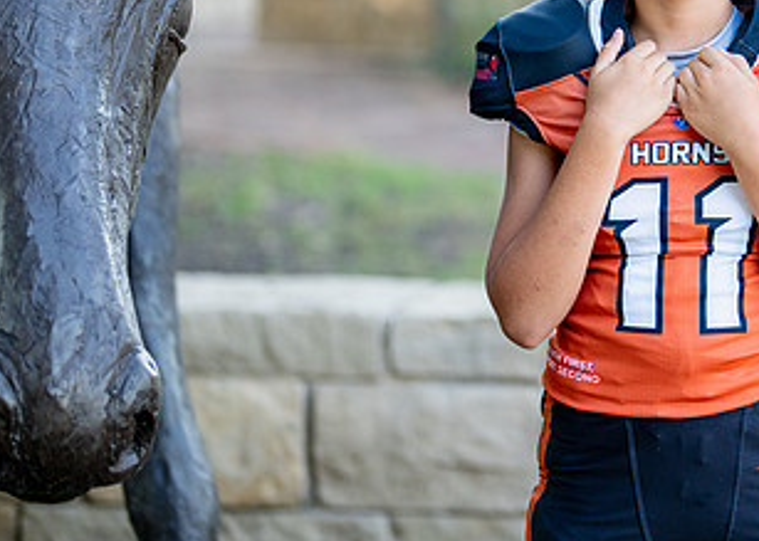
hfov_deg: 17.5
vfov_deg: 12.8
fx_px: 2413
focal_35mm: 112
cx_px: 728
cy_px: 128
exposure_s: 1/1000
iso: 200
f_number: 1.2
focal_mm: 50
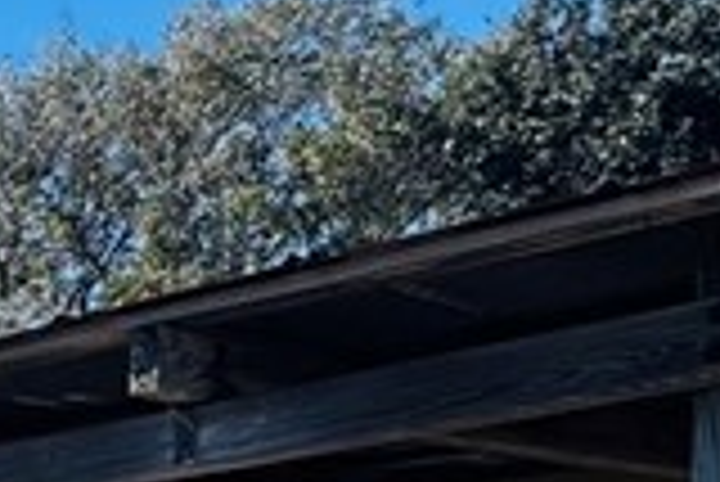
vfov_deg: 13.1
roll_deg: -0.7
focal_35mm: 93
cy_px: 919
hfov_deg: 16.1
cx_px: -778
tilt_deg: -1.4
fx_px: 1862
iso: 50
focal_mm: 2.22
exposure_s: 1/1880
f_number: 2.2
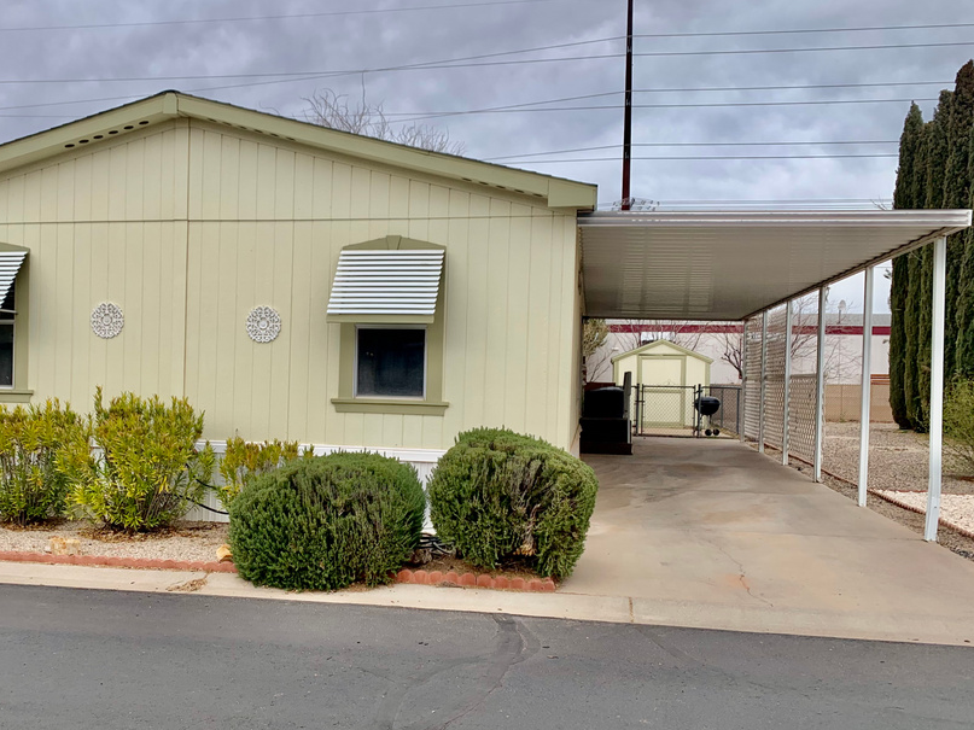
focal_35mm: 33
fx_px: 928
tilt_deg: +0.5
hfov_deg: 54.9
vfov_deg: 42.9
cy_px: 393
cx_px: 378
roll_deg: -1.6
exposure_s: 1/1350
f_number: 1.8
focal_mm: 4.25
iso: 25
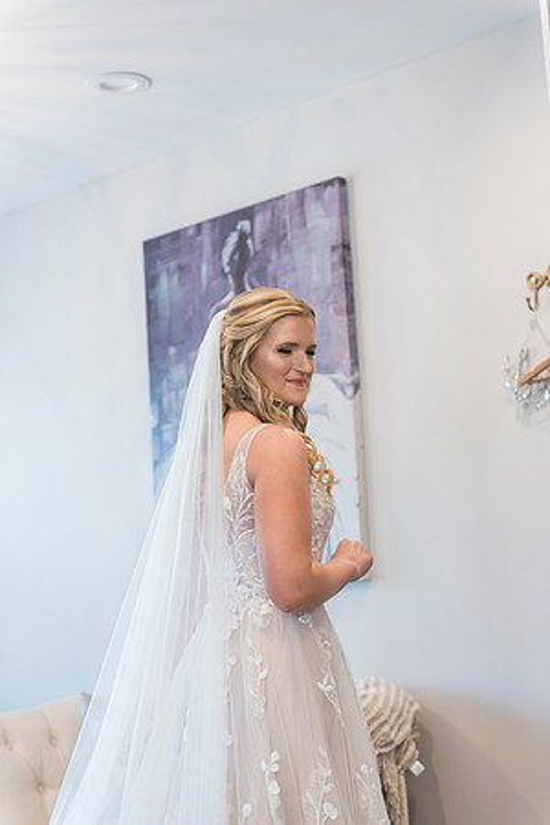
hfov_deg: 19.5
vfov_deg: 28.8
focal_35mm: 70
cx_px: 275
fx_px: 1604
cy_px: 412
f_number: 2.8
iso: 1000
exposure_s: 1/160
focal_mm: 70
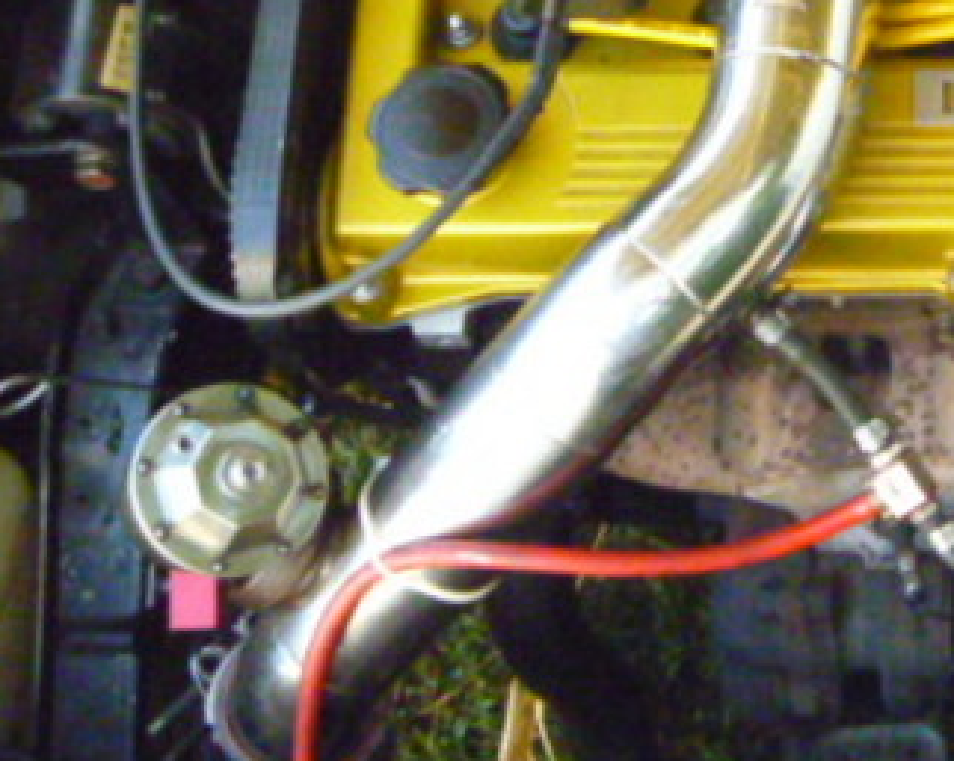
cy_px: 118
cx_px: 1132
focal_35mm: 85
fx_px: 2398
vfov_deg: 17.8
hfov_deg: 21.0
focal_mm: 6.3
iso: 1600
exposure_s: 1/250
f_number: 3.5
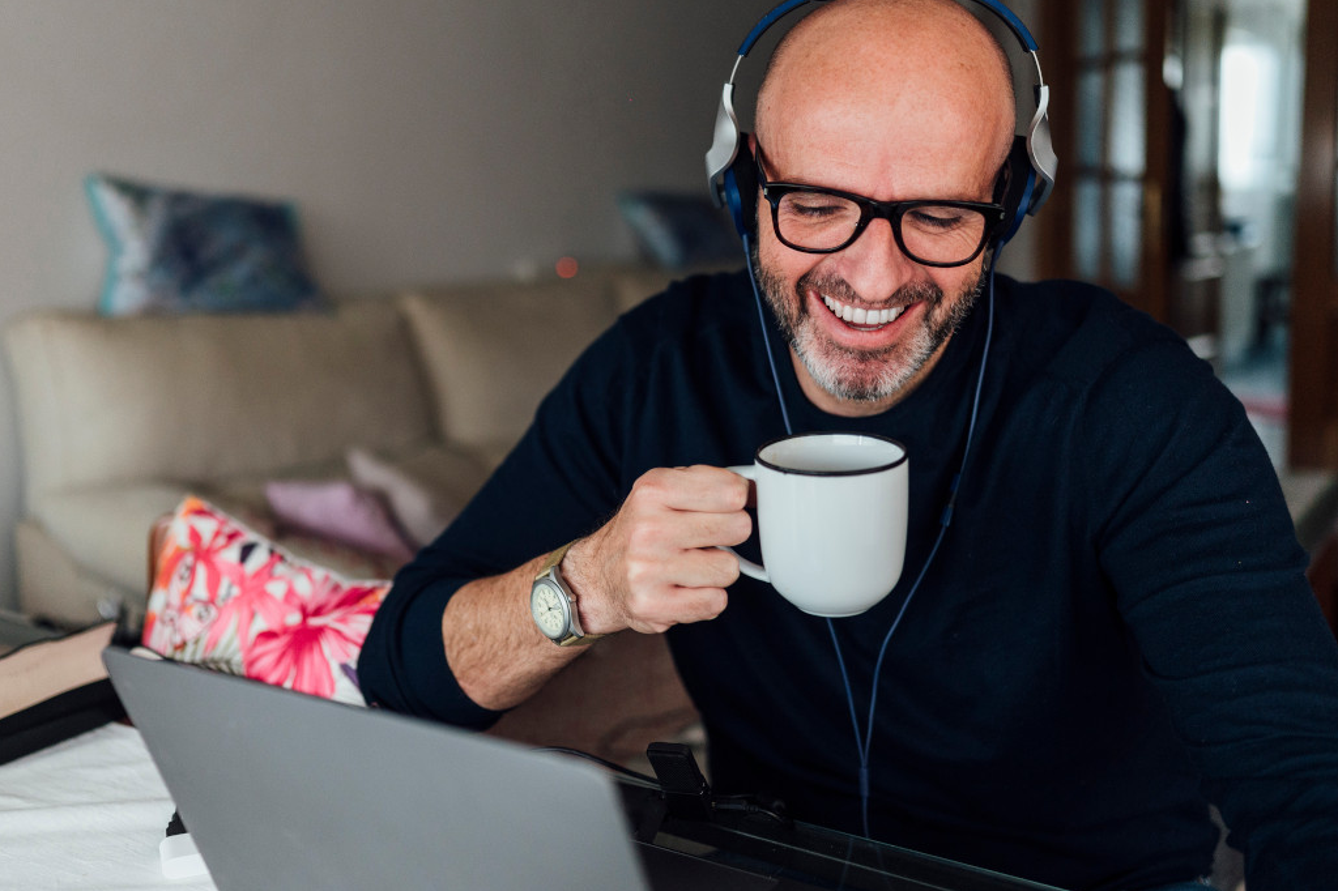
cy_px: 392
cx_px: 595
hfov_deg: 47.3
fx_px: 1523
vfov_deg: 32.6
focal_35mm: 41
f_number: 1.8
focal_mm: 35
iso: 1000
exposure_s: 1/320
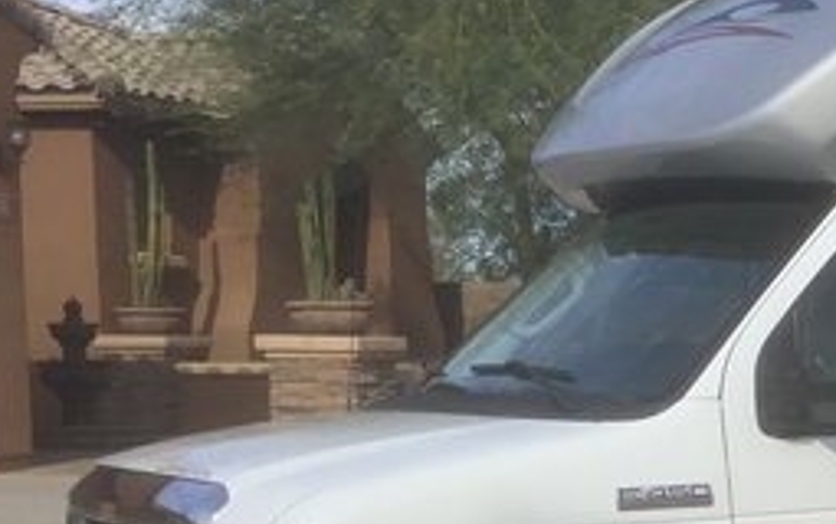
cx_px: 1265
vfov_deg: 12.6
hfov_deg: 17.9
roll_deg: -0.7
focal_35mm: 103
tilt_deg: -6.8
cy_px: 544
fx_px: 2349
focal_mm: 3.3
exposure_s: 1/1431
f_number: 2.4
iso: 25
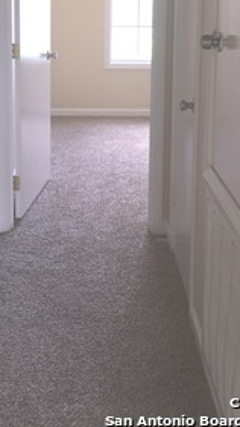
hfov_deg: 22.1
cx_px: 74
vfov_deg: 36.7
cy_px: 65
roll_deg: +0.4
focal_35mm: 54
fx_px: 611
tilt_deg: -7.4
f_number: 2.2
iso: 32
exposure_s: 1/47
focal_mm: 4.15
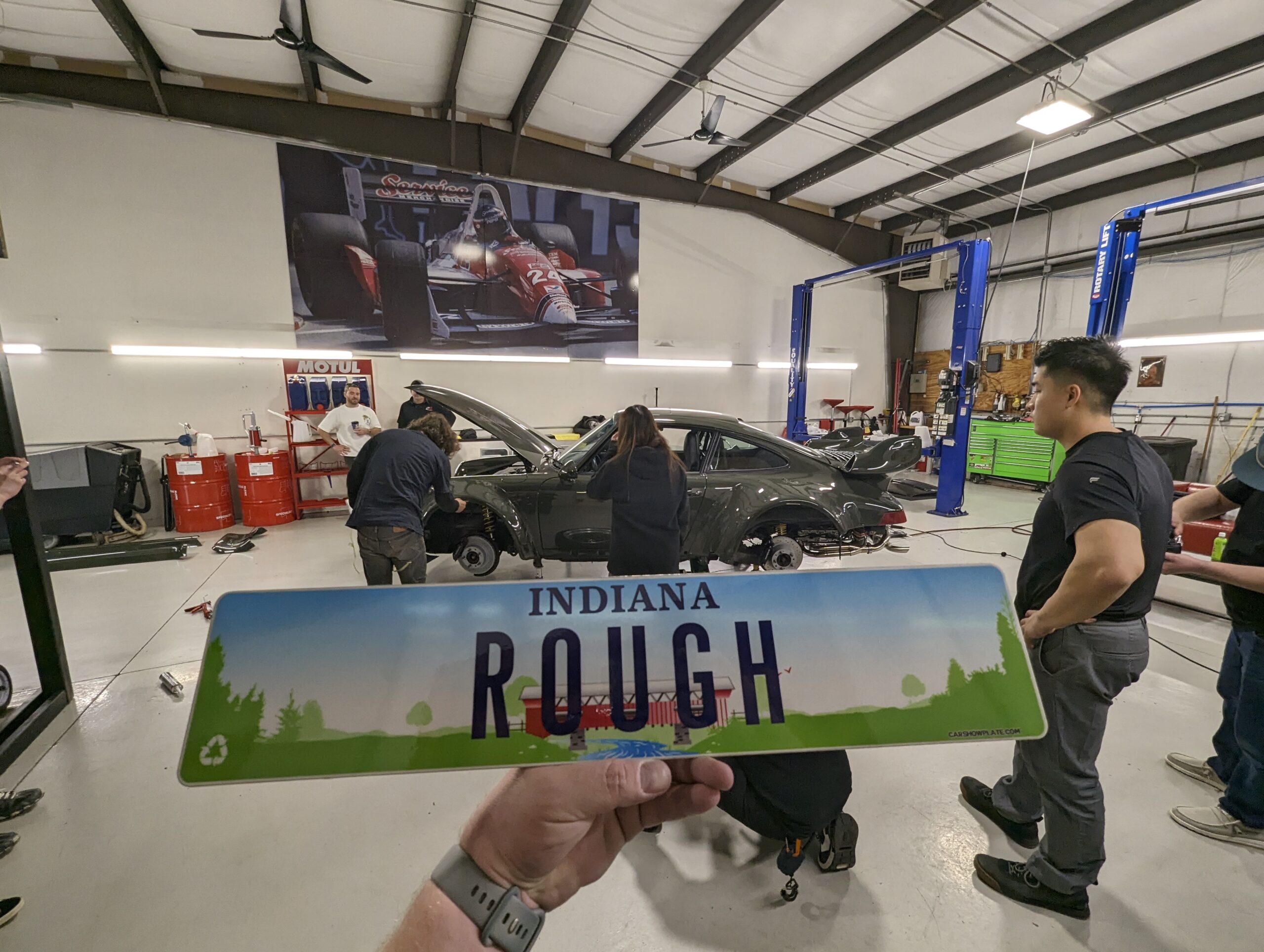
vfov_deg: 90.1
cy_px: 476
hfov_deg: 106.1
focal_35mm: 13
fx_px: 475
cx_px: 632
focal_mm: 1.95
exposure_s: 1/120
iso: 176
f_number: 2.2
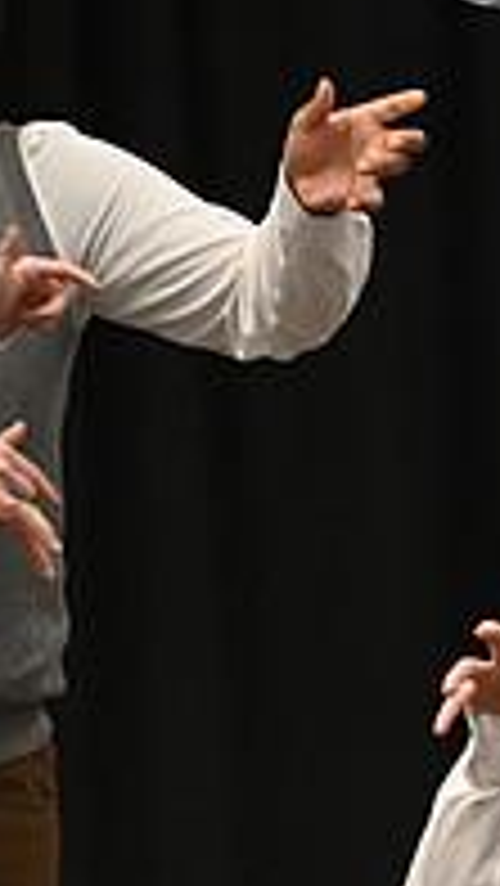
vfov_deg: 2.6
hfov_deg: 1.5
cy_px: 72
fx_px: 19632
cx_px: 1297
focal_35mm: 834
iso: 10000
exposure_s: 1/250
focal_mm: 270
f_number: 6
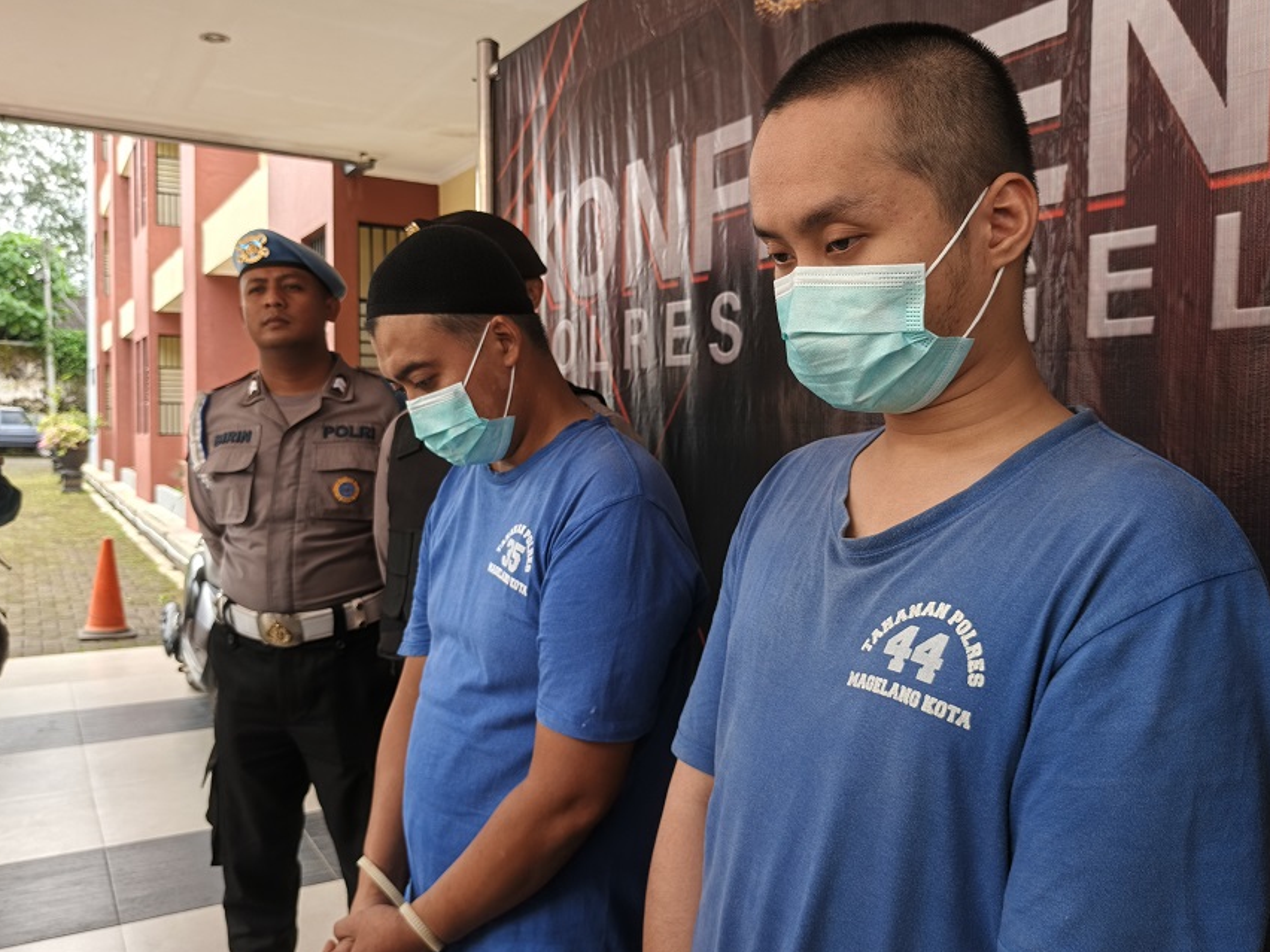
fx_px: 991
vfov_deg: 51.4
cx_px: 592
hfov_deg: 65.3
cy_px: 481
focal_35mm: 27
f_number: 1.8
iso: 96
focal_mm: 5.56
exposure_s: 1/100
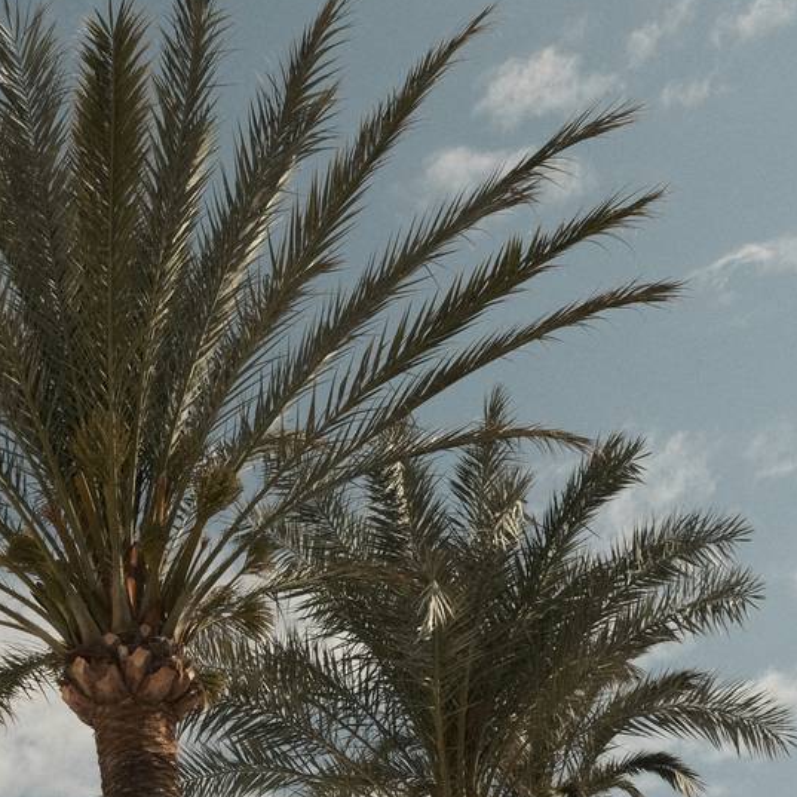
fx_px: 2110
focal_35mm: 81
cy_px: 605
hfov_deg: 21.1
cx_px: 160
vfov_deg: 21.2
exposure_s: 1/1000
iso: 320
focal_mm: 21.2
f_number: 8
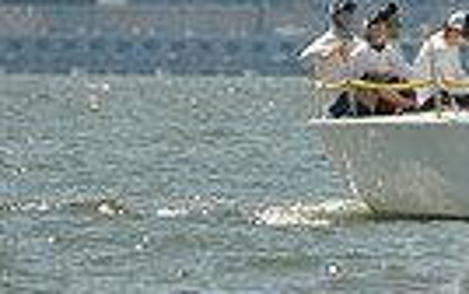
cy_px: -313
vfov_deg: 0.7
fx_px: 22579
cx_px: 956
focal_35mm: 1765
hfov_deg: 1.2
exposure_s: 1/1600
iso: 200
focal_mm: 400
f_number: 5.6
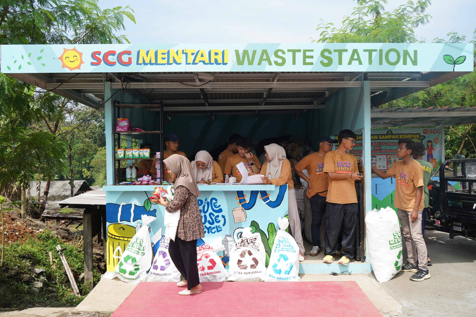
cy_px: 158
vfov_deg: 43.6
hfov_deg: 61.9
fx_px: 397
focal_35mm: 30
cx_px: 238
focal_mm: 30
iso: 100
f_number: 8
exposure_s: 1/160
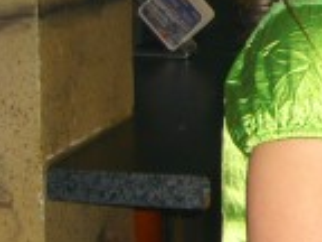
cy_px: -29
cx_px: 581
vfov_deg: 9.3
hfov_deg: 11.6
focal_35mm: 158
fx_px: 1470
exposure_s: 1/60
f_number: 2.8
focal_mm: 7.9
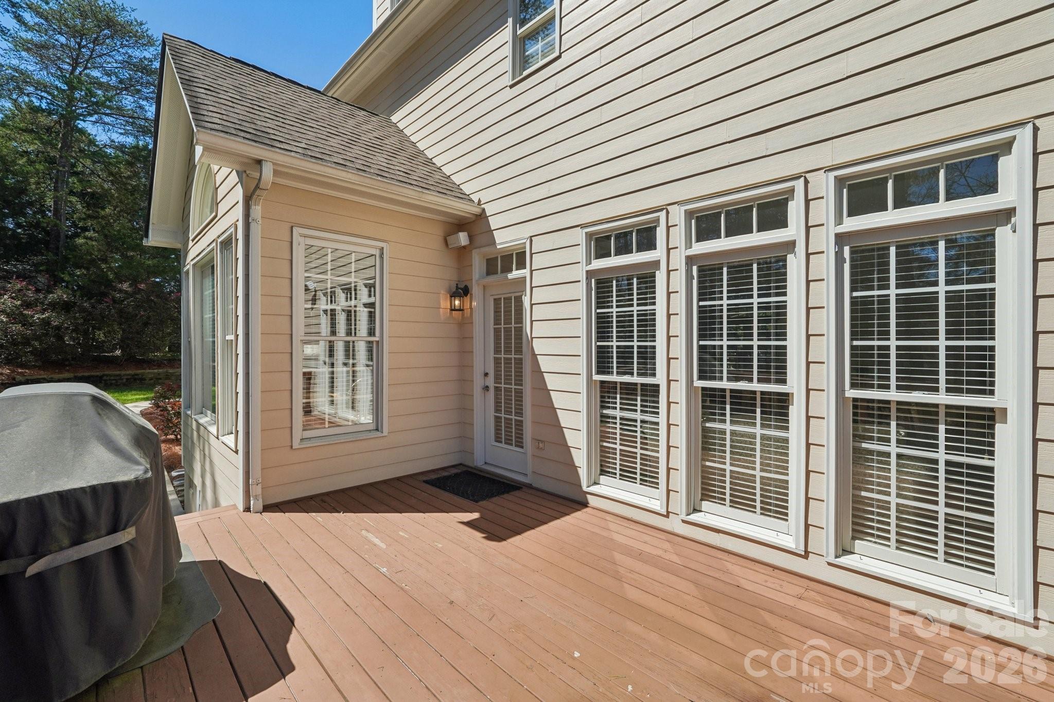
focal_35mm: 15
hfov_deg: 100.4
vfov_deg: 77.3
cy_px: 351
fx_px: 439
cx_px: 527
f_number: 8
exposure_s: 1/200
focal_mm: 10
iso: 100
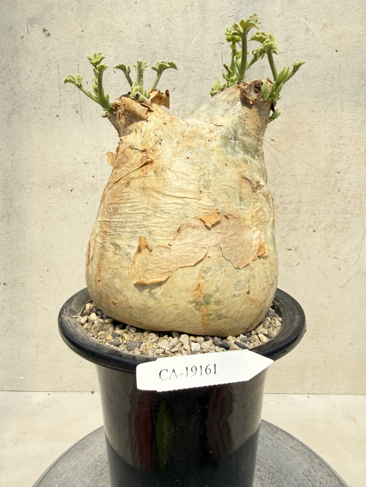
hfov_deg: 56.8
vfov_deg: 71.6
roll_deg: +0.3
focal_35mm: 24
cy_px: 244
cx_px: 183
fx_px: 338
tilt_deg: -7.0
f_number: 2.2
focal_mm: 2.22
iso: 40
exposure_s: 1/153
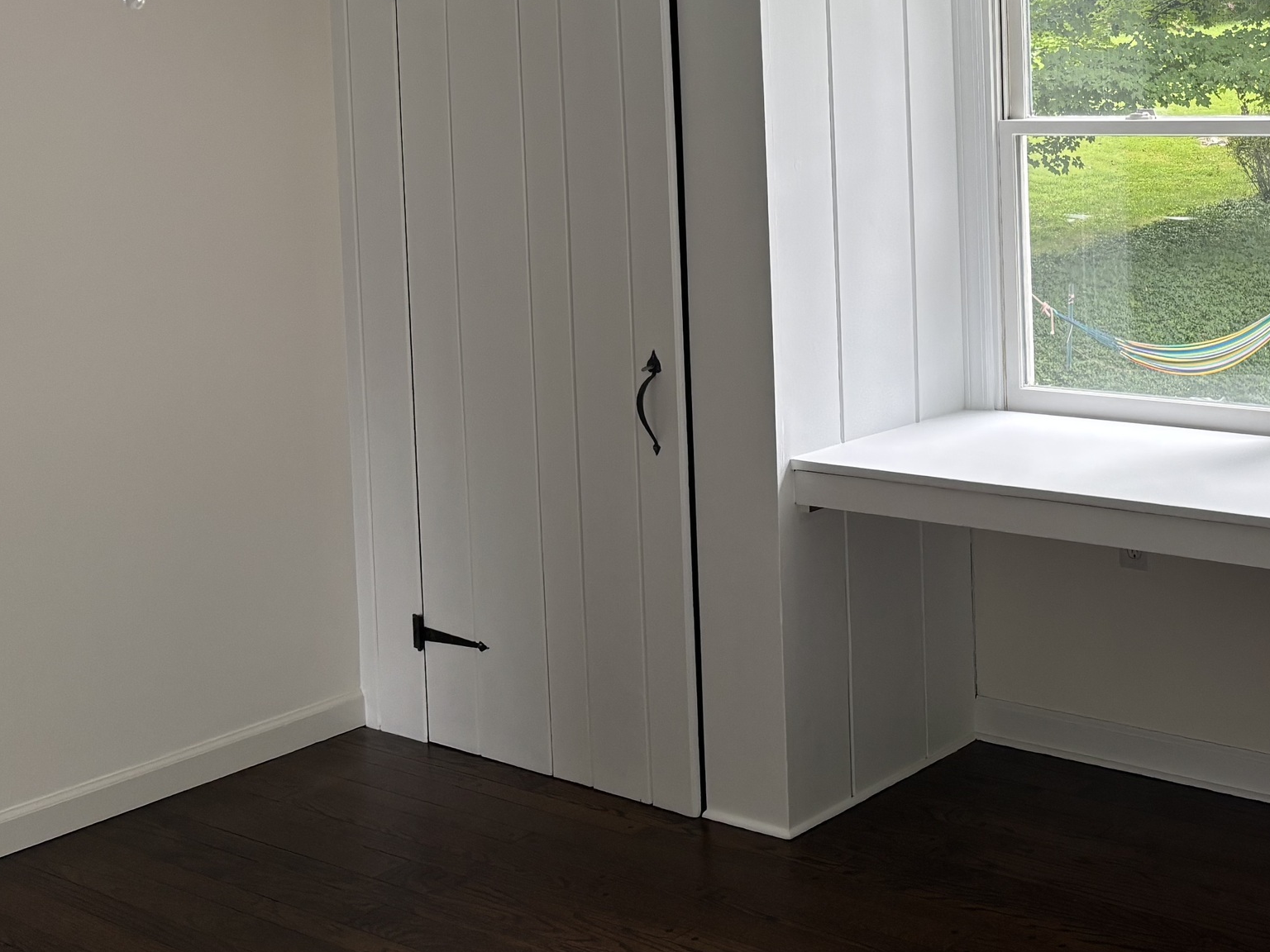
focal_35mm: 52
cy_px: 176
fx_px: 1908
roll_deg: +1.5
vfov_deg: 27.4
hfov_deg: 34.8
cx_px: 1130
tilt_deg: -3.1
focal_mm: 5.96
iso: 64
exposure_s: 1/121
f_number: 1.6
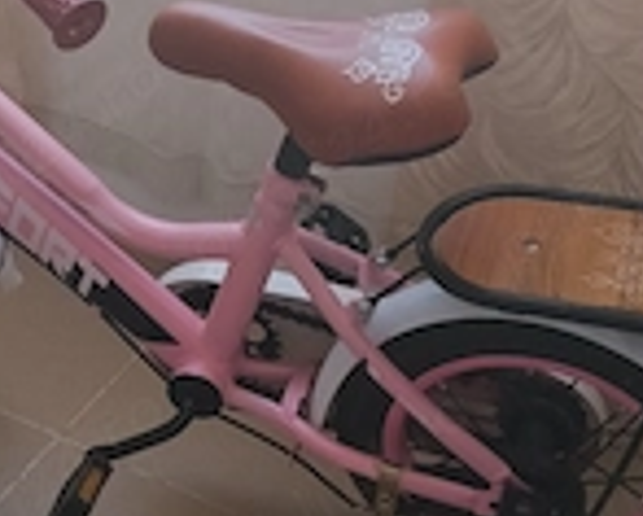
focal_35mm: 77
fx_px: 1467
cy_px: 236
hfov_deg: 24.5
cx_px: 175
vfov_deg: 19.9
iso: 100
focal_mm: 3.96
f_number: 1.8
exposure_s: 1/50
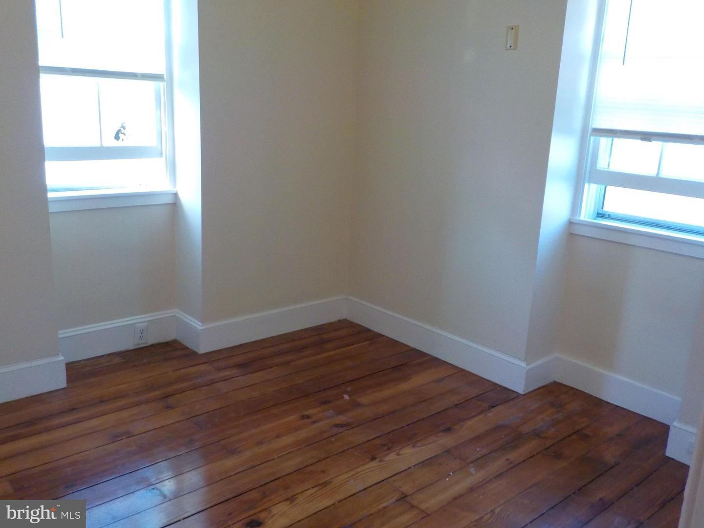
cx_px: 352
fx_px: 610
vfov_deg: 46.8
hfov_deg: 60.0
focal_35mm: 30
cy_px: 264
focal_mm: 4.1
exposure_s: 1/30
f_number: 3.3
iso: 280
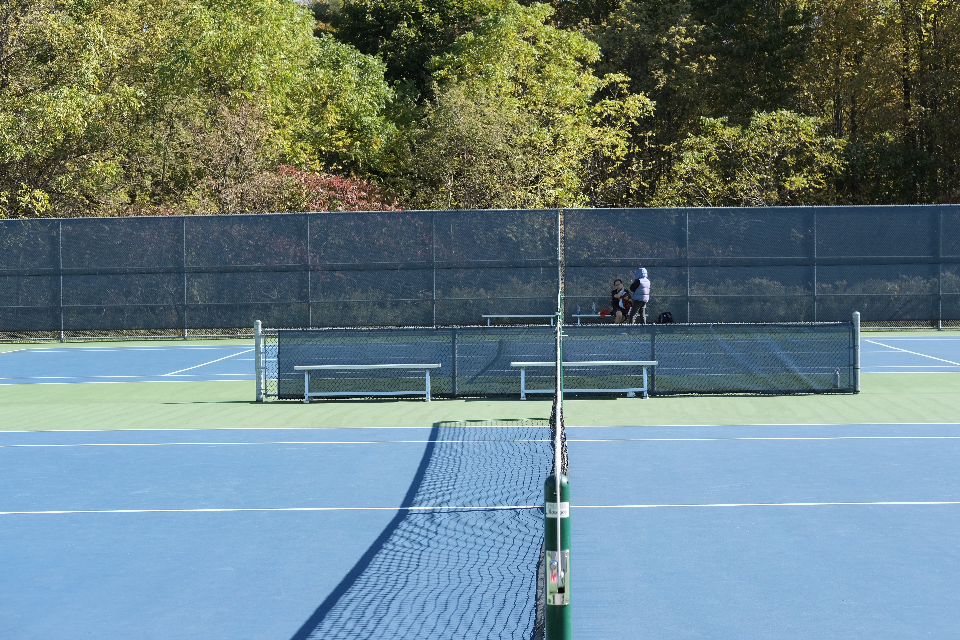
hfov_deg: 34.5
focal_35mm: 58
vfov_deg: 23.4
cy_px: 306
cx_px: 515
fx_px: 1547
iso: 320
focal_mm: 35
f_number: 5
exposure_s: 1/600
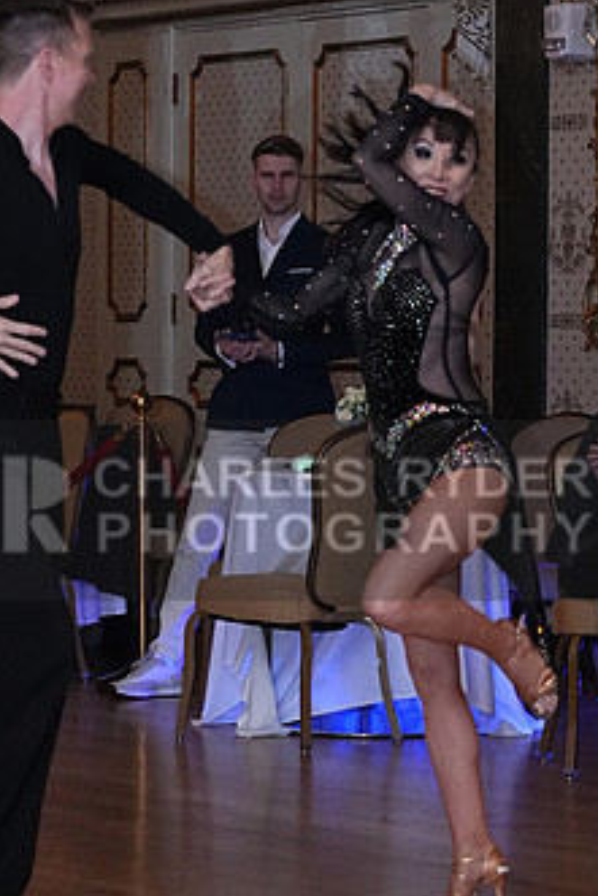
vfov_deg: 13.3
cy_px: 512
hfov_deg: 8.9
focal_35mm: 154
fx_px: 3833
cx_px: 261
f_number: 4
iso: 5000
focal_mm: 59
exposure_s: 1/200
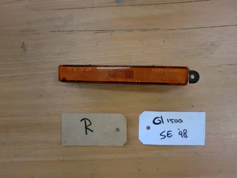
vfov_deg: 51.4
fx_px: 185
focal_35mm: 27
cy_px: 89
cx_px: 118
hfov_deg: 65.3
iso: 160
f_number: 3.2
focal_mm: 4.9
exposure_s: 1/60
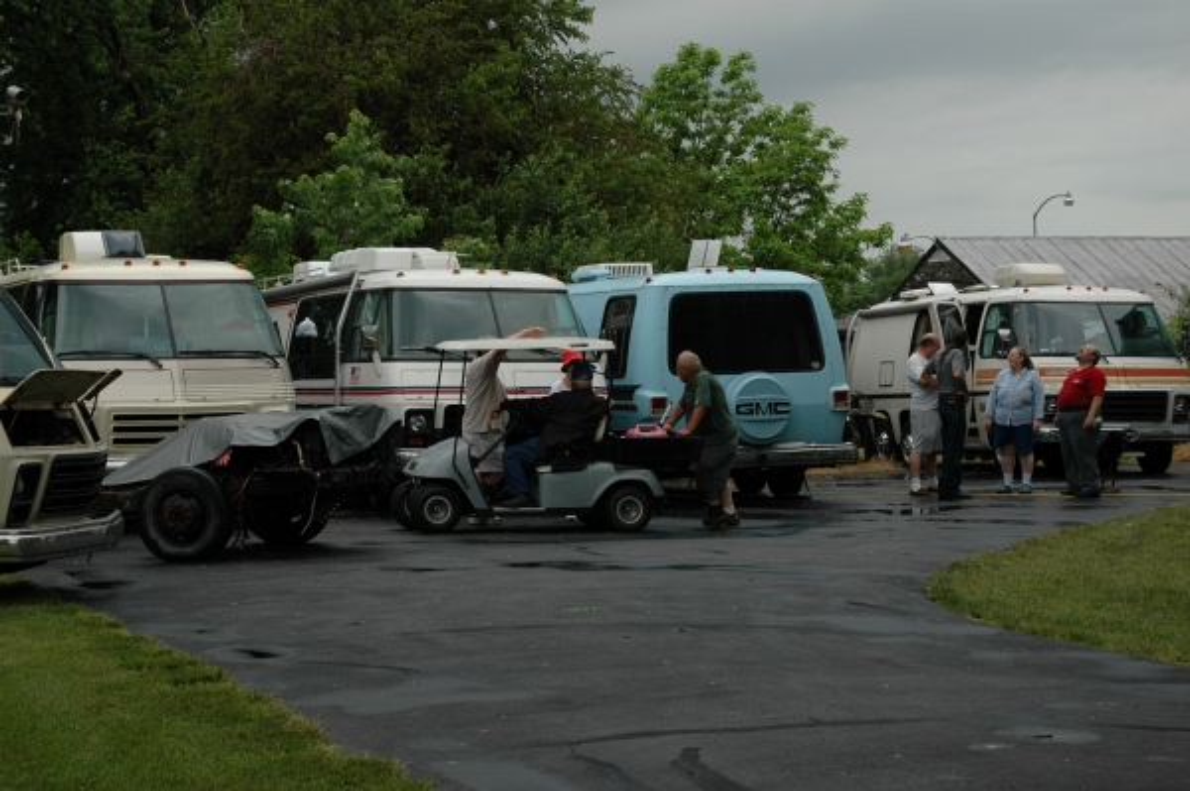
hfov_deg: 24.6
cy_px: 396
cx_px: 595
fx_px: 2725
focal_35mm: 82
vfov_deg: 16.5
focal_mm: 55
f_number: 7.1
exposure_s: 1/200
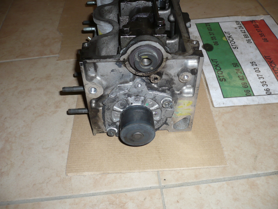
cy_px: 104
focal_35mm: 35
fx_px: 281
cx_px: 139
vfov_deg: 40.7
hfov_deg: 52.6
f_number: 2.8
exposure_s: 1/30
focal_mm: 5.8
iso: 100
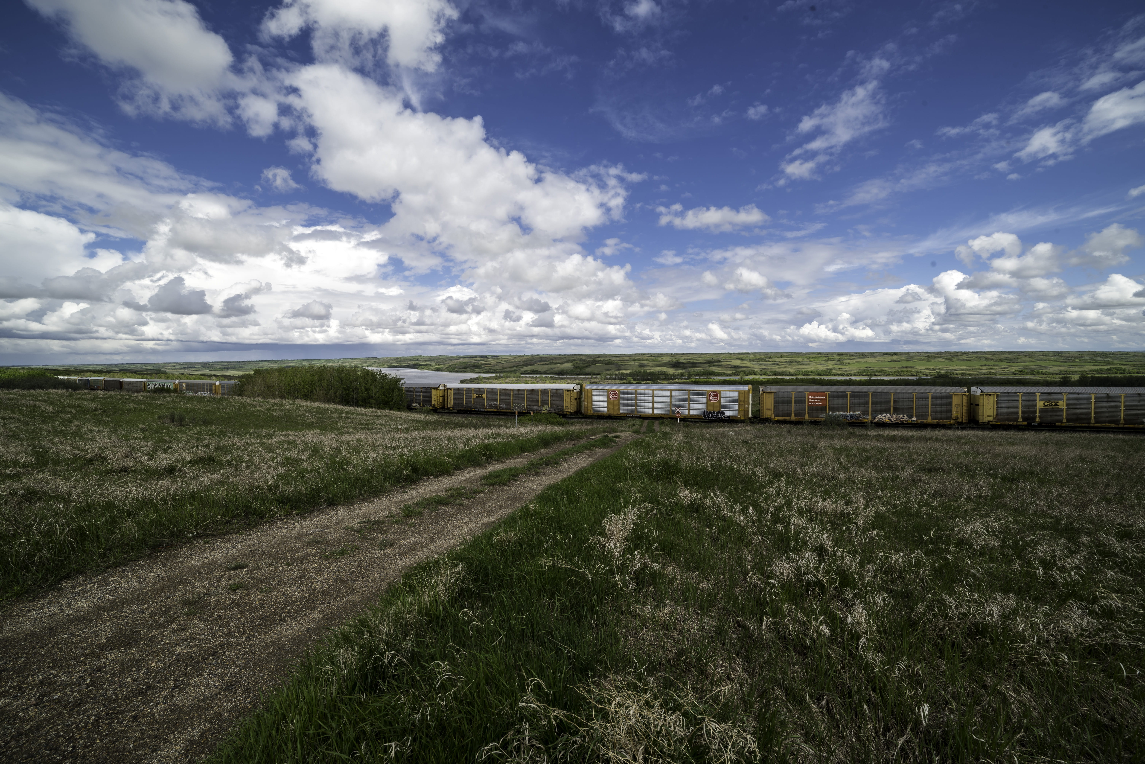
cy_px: 382
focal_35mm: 14
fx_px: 445
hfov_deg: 104.2
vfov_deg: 81.3
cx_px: 572
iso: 100
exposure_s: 1/100
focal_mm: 14
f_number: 11
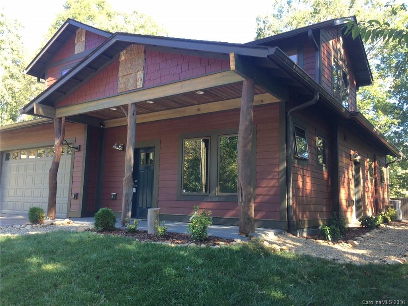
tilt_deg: +8.6
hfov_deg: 61.7
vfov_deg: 48.2
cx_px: 204
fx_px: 342
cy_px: 153
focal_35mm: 29
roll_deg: -0.4
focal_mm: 4.15
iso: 50
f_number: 2.2
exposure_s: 1/120
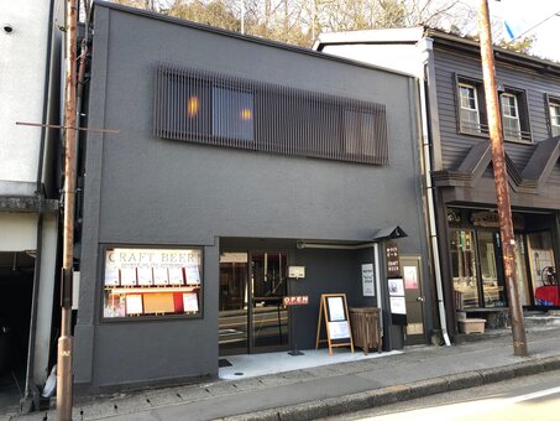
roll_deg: +1.7
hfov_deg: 63.4
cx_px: 280
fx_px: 453
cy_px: 210
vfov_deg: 49.8
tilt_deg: +11.8
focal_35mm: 28
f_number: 1.8
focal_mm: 3.99
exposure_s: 1/106
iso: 20
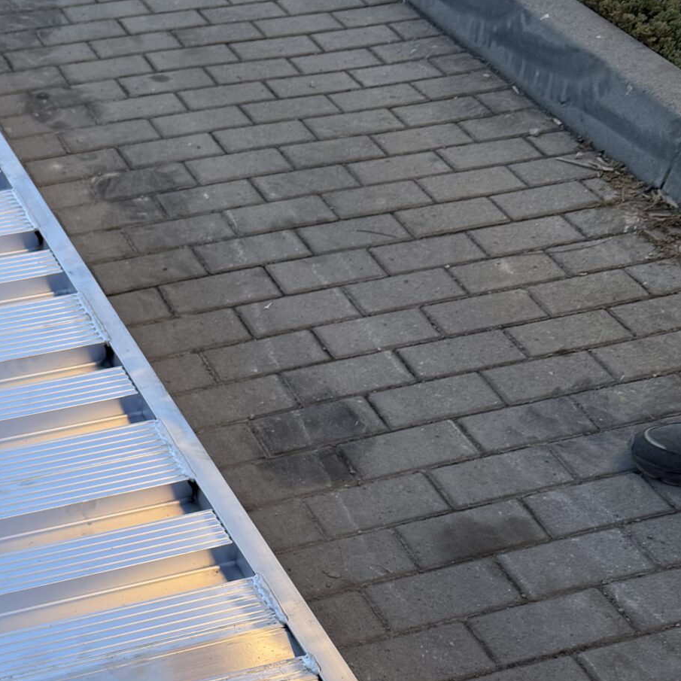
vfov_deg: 27.4
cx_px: 35
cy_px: 631
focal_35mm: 60
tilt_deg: -45.3
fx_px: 1335
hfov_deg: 27.3
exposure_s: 1/1250
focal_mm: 6.76
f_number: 1.78
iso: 80
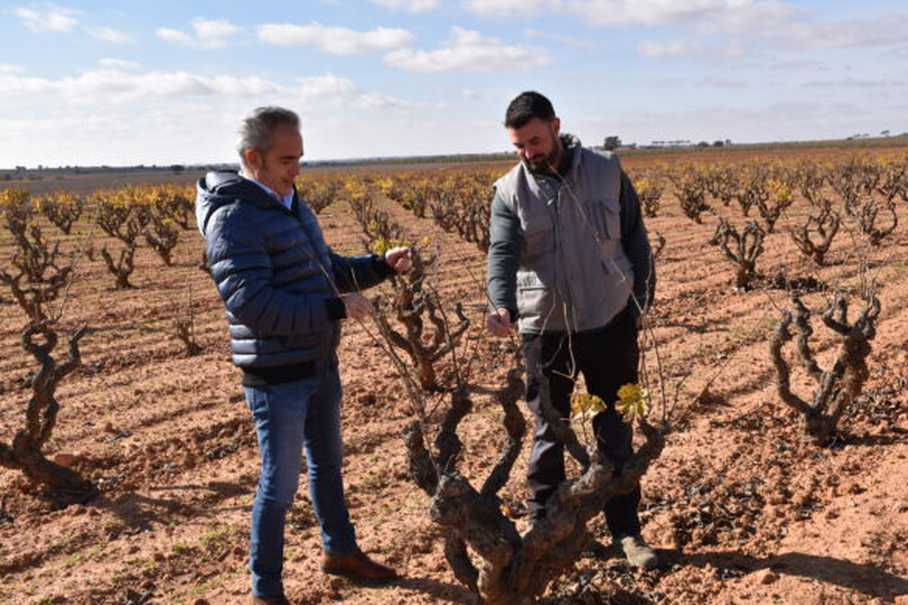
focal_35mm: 37
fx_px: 933
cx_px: 463
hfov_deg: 51.9
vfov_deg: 35.9
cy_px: 305
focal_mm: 24
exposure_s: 1/400
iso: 200
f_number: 10
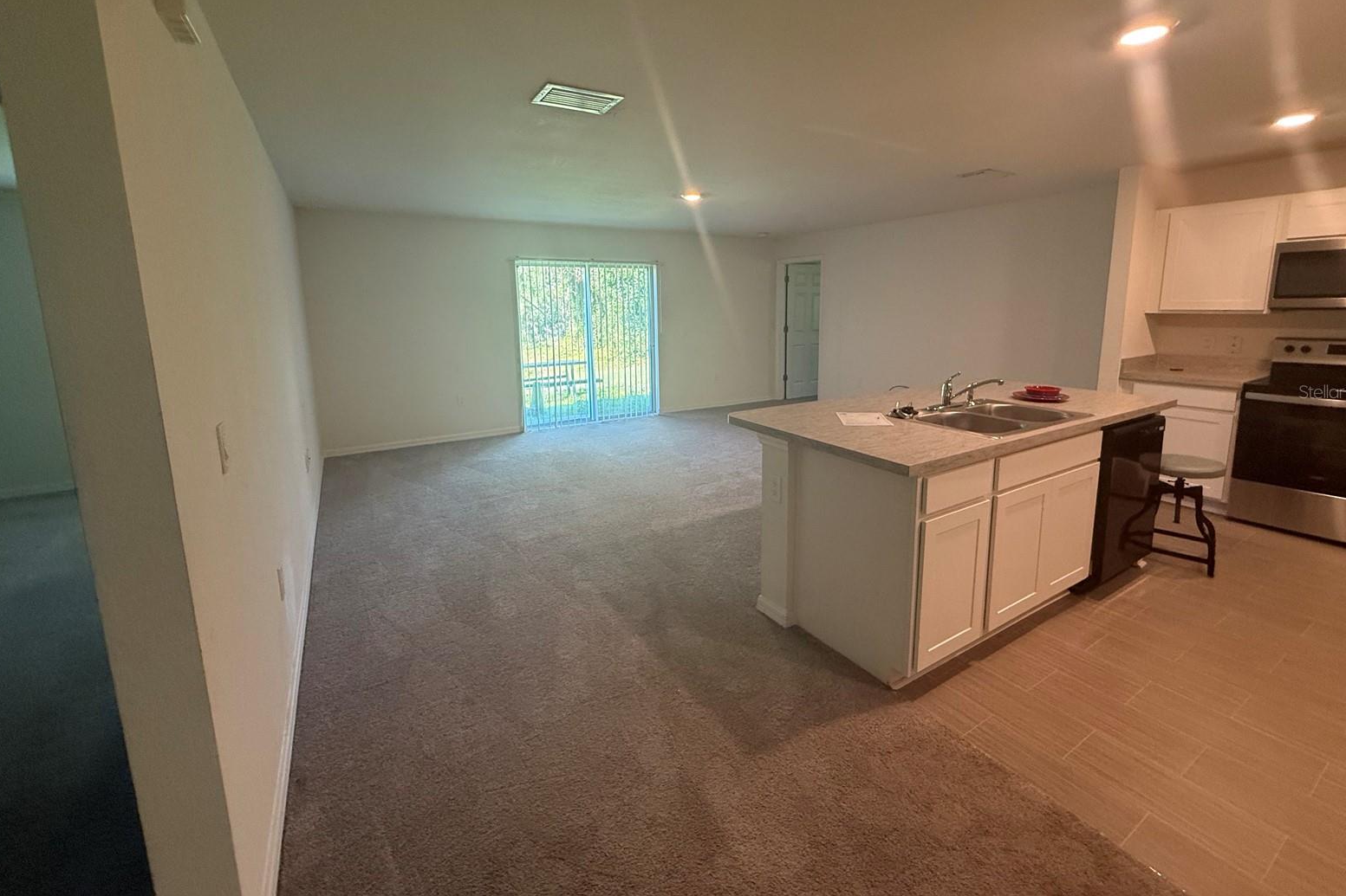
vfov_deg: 77.0
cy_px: 391
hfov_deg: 100.4
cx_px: 687
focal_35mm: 15
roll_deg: +0.5
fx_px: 561
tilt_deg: -7.6
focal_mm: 2.22
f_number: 2.2
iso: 400
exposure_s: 1/120
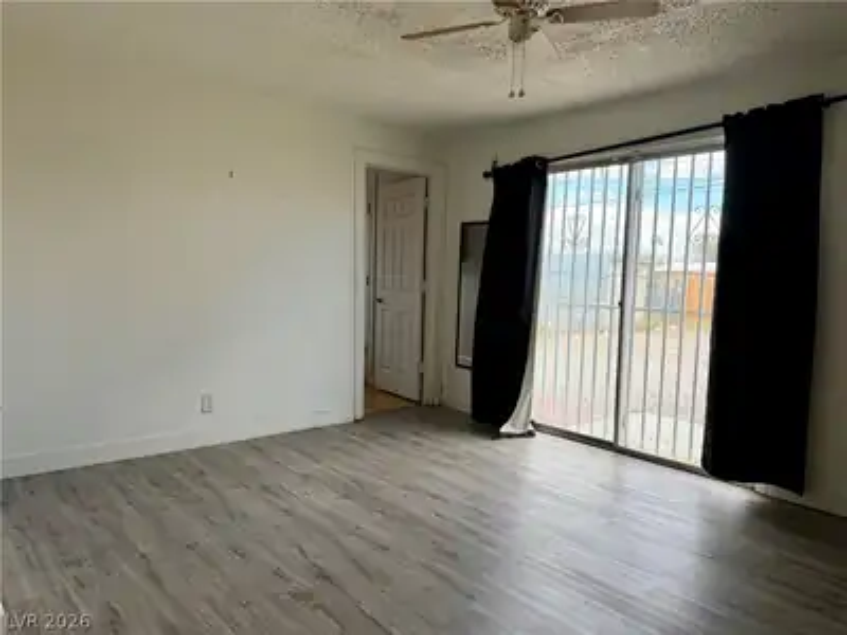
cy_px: 318
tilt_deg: -5.0
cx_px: 424
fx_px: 587
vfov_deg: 56.8
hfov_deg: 71.6
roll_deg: -1.5
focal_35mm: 24
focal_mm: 6.76
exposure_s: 1/443
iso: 100
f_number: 1.78
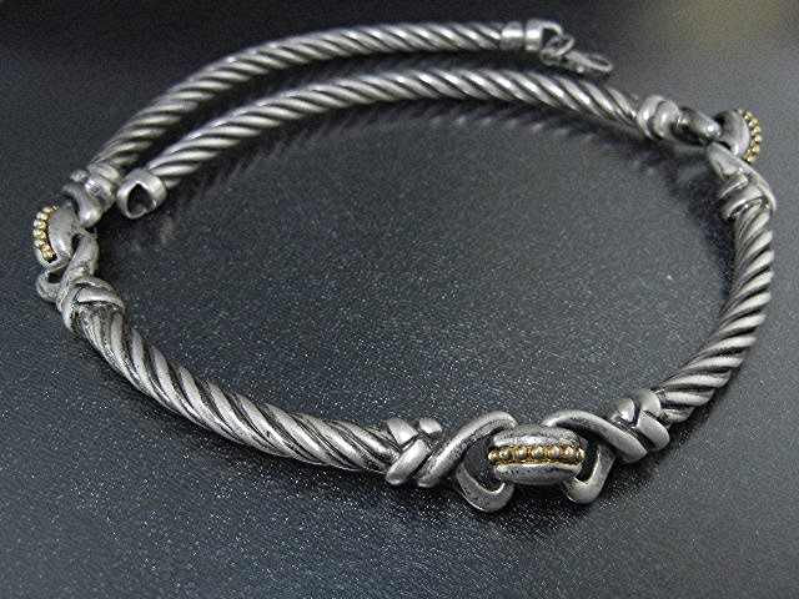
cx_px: 400
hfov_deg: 54.0
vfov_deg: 41.8
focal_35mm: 34
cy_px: 300
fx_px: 785
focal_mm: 6.2
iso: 800
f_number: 7.2
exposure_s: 1/30
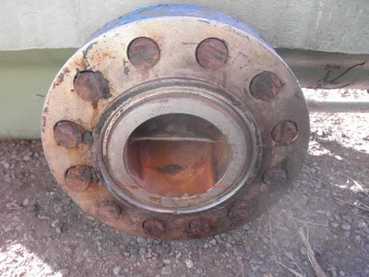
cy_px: 138
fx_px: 298
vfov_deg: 49.7
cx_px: 184
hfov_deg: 63.4
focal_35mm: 28
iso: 64
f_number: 3
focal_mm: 5
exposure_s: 1/50
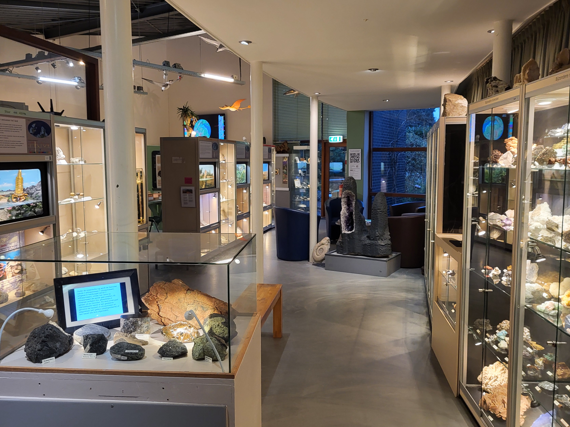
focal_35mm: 31
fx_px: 510
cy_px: 217
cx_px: 276
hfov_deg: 58.3
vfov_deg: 45.4
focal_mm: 5.4
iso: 160
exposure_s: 1/50
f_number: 1.8
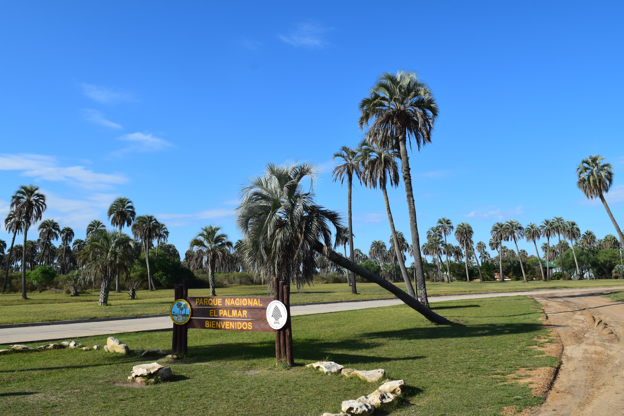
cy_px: 208
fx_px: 572
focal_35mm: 33
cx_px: 312
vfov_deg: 40.0
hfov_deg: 57.2
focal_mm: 22
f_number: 11
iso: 360
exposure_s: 1/500
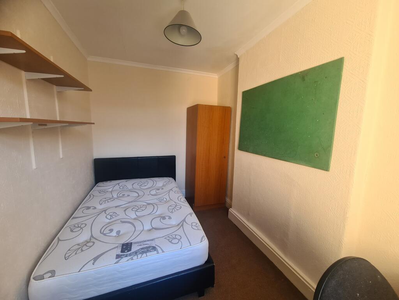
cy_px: 150
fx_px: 150
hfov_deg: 106.2
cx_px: 200
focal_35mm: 13
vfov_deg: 89.9
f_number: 2.2
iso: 160
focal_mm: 2.2
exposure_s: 1/50
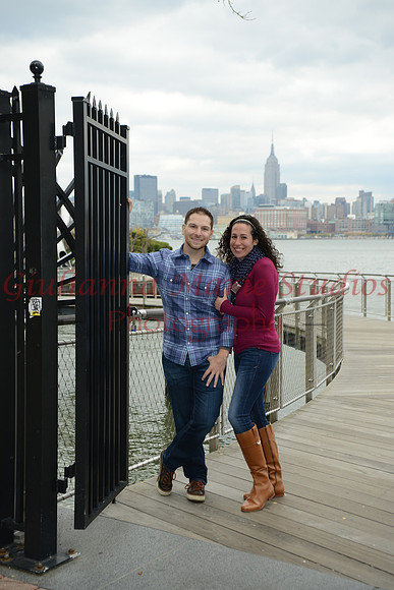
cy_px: 295
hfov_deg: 26.0
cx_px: 197
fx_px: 853
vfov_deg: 38.2
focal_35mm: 52
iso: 250
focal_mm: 52
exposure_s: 1/250
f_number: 5.6
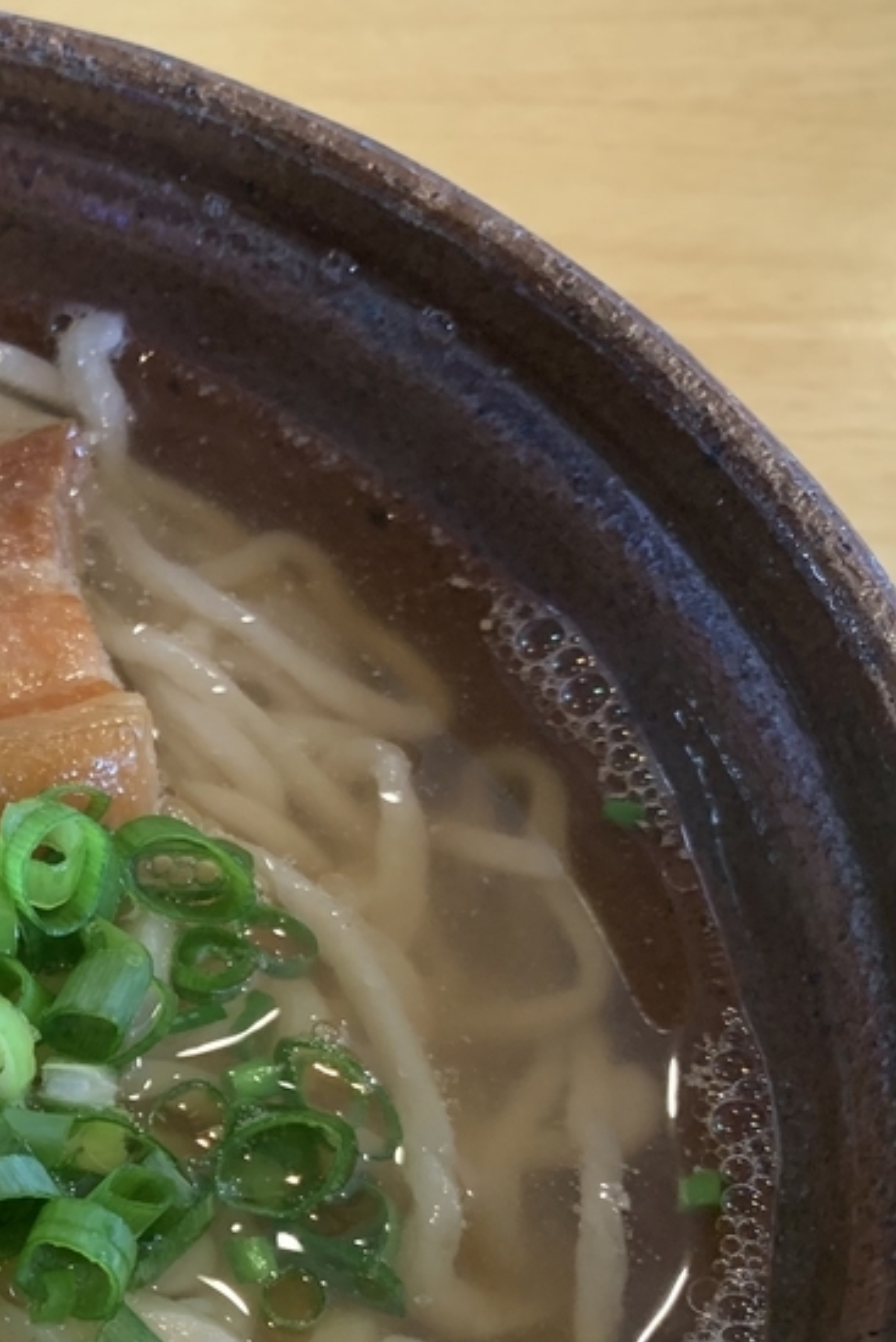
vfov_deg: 33.0
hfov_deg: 20.7
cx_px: -313
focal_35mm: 59
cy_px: 1061
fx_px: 2201
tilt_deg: -59.2
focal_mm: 4.25
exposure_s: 1/60
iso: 250
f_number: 1.8
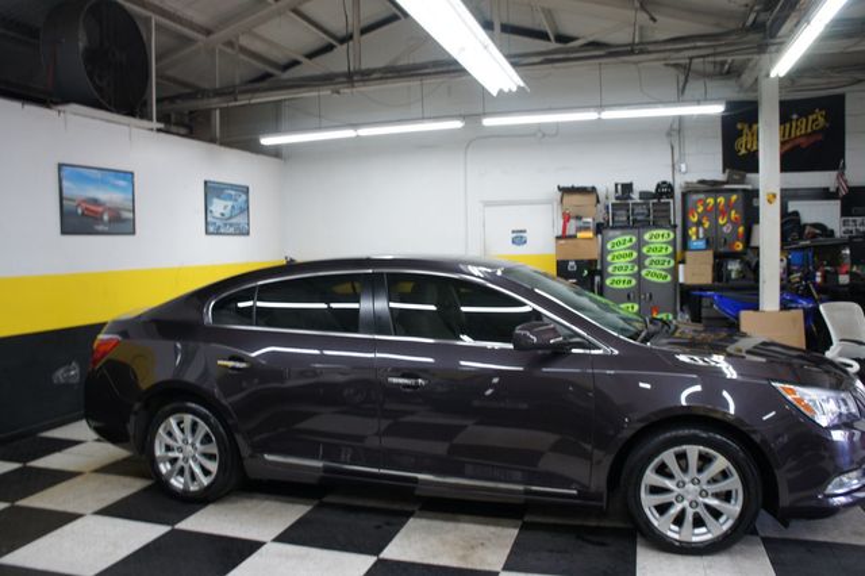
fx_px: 648
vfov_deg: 47.9
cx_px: 432
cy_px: 288
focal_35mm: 27
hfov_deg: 67.4
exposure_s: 1/30
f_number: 3.5
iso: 250
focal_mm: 18
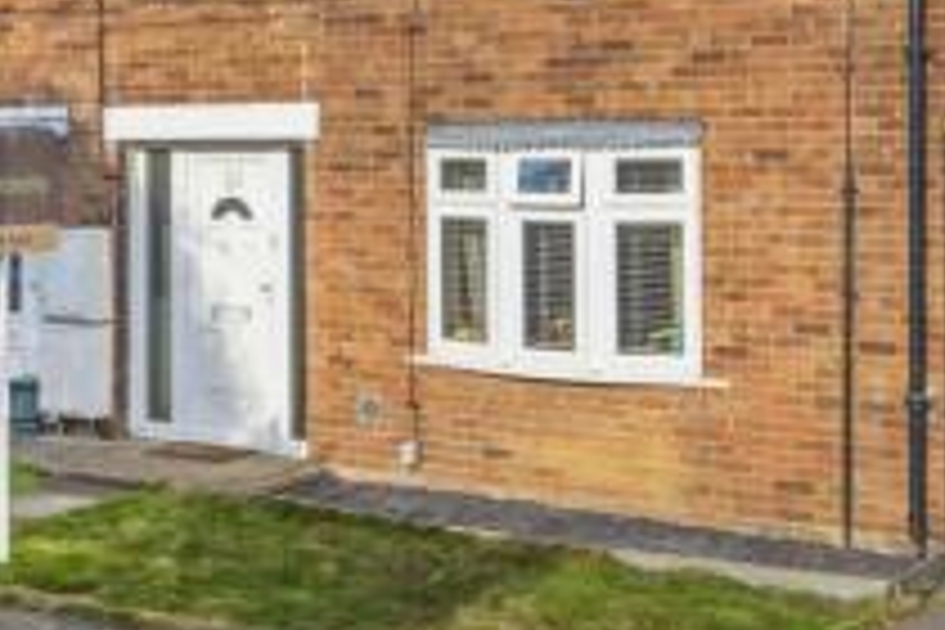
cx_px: 416
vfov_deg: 21.4
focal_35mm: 62
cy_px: 74
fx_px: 1631
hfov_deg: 32.3
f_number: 6.3
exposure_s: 1/250
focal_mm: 27.5
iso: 320
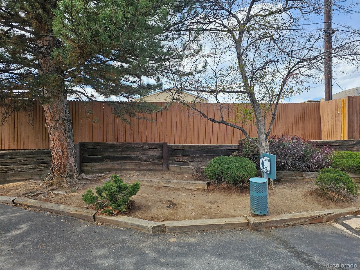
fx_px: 239
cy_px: 135
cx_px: 180
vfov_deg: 58.9
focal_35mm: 23
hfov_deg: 73.9
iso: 10
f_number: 1.7
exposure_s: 1/307
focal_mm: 6.3
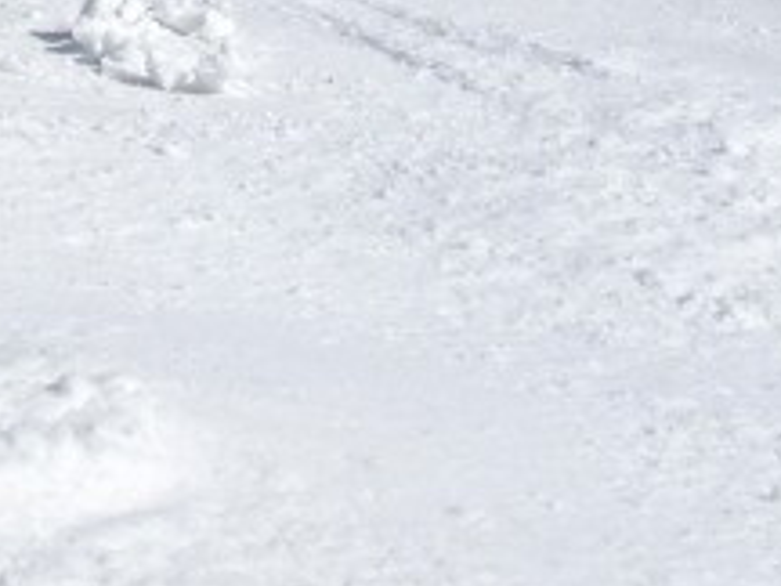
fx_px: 2572
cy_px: -611
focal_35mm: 114
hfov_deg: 16.6
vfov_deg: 11.6
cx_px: -152
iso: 80
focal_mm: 4.1
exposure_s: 1/2000
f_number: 4
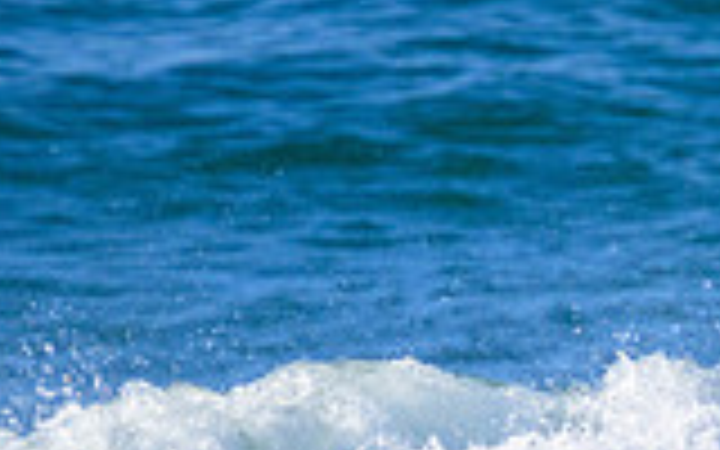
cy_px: 704
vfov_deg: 0.4
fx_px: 58082
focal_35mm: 2960
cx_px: 1053
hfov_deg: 0.7
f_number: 11
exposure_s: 1/2000
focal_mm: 800
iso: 1600
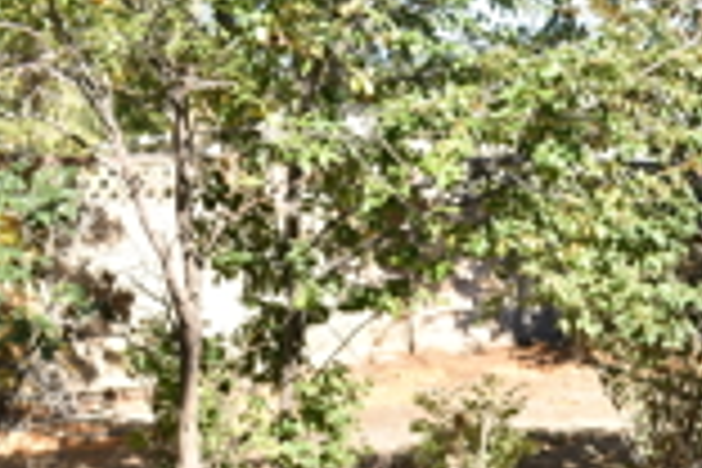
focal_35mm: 78
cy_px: 603
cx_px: 666
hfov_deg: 25.0
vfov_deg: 16.6
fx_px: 1521
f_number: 5.6
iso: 100
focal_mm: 18
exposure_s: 1/160
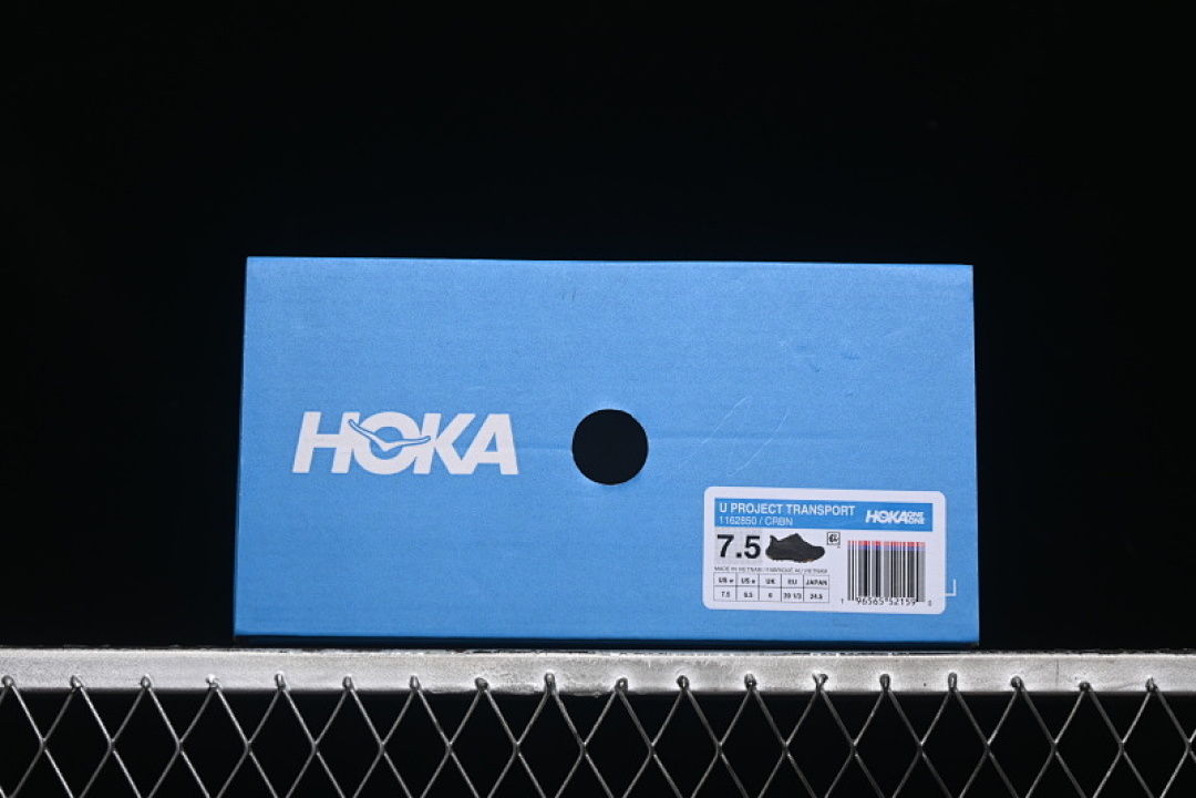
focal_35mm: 75
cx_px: 598
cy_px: 399
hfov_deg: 27.0
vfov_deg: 18.2
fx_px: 2491
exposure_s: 1/50
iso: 160
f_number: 7.1
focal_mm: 50
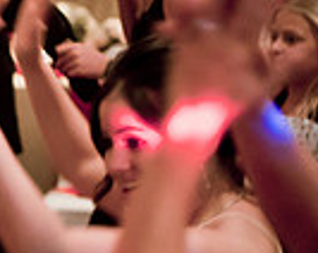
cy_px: 136
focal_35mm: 205
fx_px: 1927
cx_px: -270
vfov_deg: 7.5
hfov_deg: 9.0
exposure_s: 1/80
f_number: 1.4
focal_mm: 50
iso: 2500
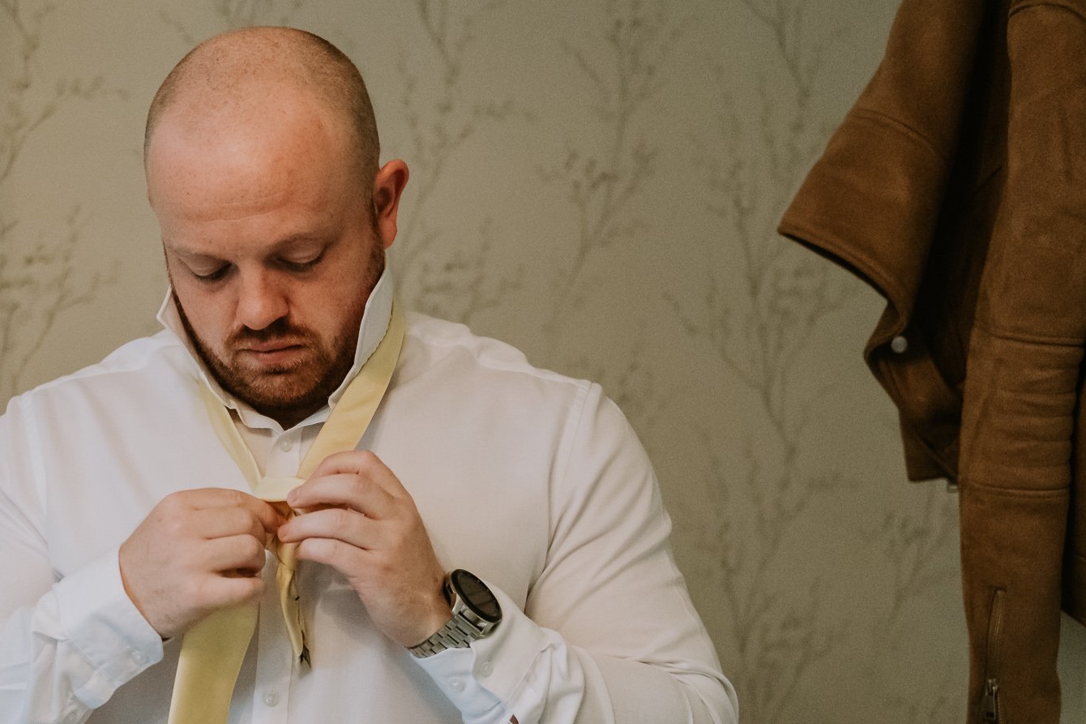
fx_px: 2443
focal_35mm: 81
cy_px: 526
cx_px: 306
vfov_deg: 16.8
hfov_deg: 24.8
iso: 6400
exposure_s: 1/450
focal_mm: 35
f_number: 2
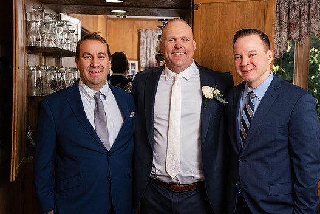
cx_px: 171
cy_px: 105
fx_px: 489
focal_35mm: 55
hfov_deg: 36.2
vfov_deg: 24.6
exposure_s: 1/200
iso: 250
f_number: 4
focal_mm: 50
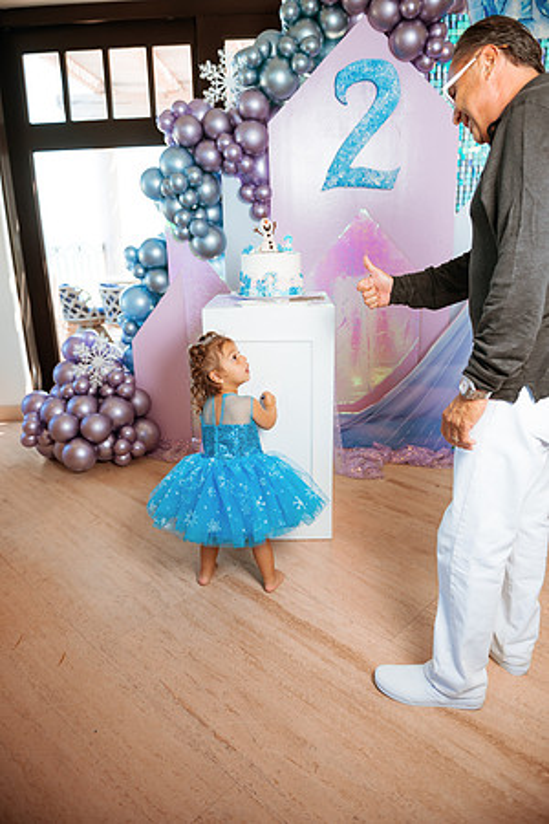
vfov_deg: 73.7
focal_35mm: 24
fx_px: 549
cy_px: 412
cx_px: 274
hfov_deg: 53.1
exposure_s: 1/200
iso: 250
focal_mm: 24
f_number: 3.2
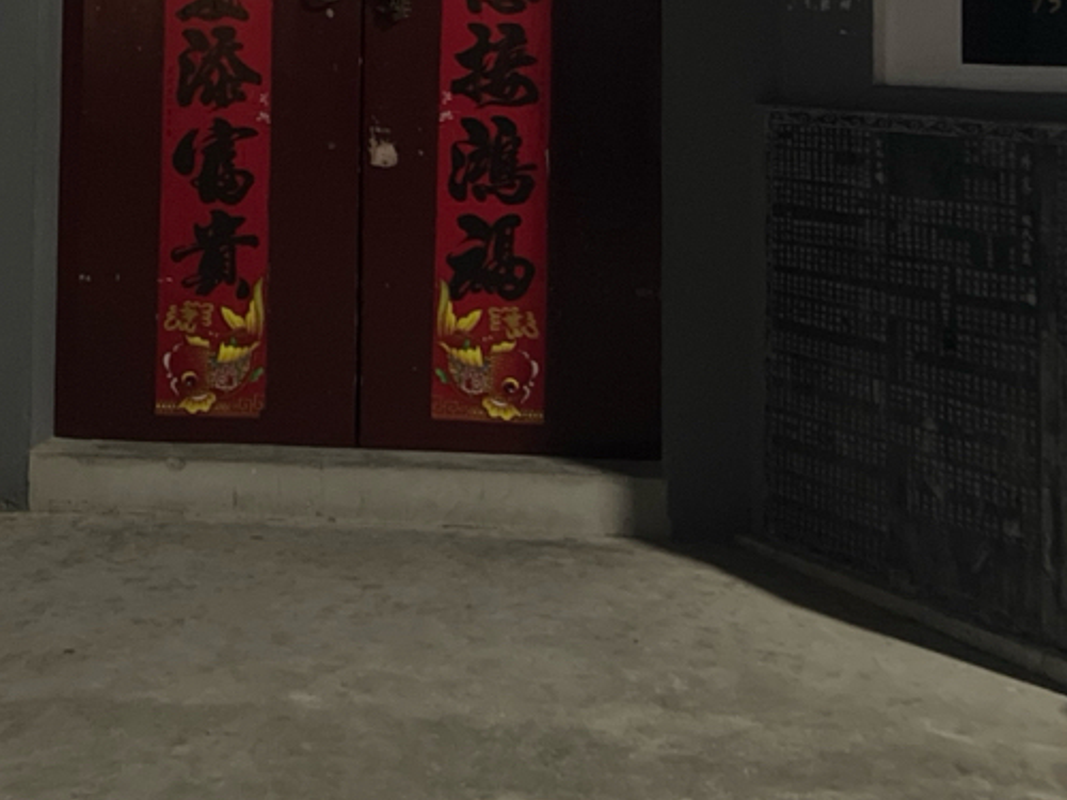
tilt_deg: +3.9
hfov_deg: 25.0
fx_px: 2404
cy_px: -144
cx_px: 399
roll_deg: -0.3
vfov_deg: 18.0
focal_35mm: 78
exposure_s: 1/15
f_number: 1.5
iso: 1250
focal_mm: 5.7
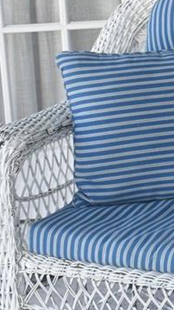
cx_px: 407
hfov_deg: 8.8
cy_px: -28
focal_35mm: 126
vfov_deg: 16.5
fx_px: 1033
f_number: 9
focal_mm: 18
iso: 720
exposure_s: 1/60
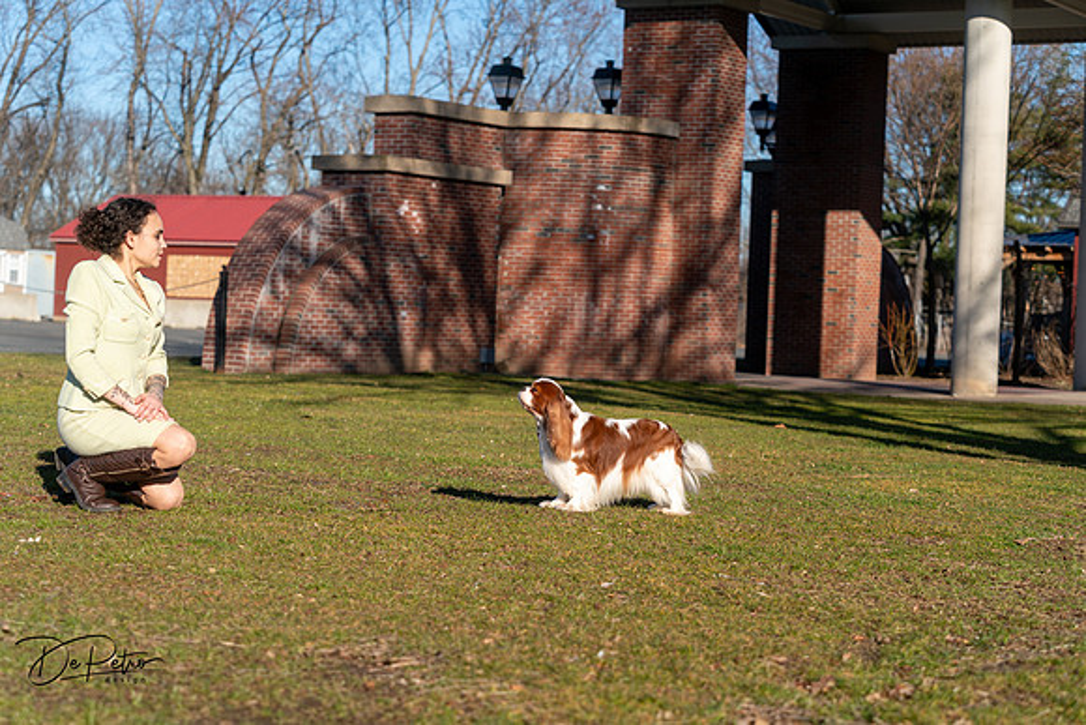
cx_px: 543
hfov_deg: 28.8
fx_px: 2112
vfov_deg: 19.5
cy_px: 362
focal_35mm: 70
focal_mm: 70
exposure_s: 1/1000
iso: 100
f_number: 4.5
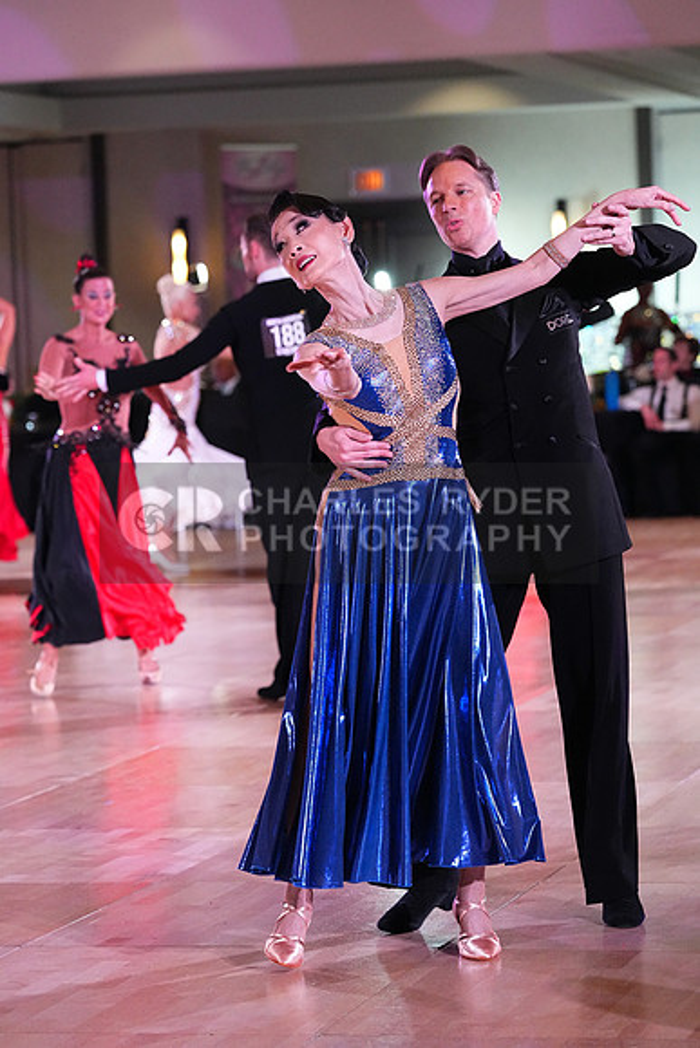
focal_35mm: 123
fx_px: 3585
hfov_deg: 11.2
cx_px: 350
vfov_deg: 16.6
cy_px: 524
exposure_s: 1/400
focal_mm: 123
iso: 8000
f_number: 4.5
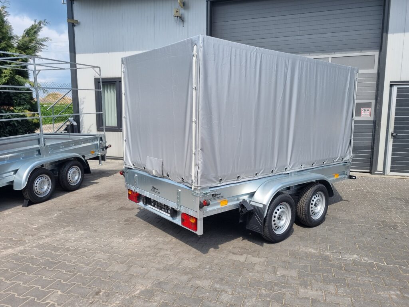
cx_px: 204
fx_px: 307
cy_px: 154
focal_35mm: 26
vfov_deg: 53.1
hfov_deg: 67.3
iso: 50
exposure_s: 1/1840
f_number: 1.8
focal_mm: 5.4
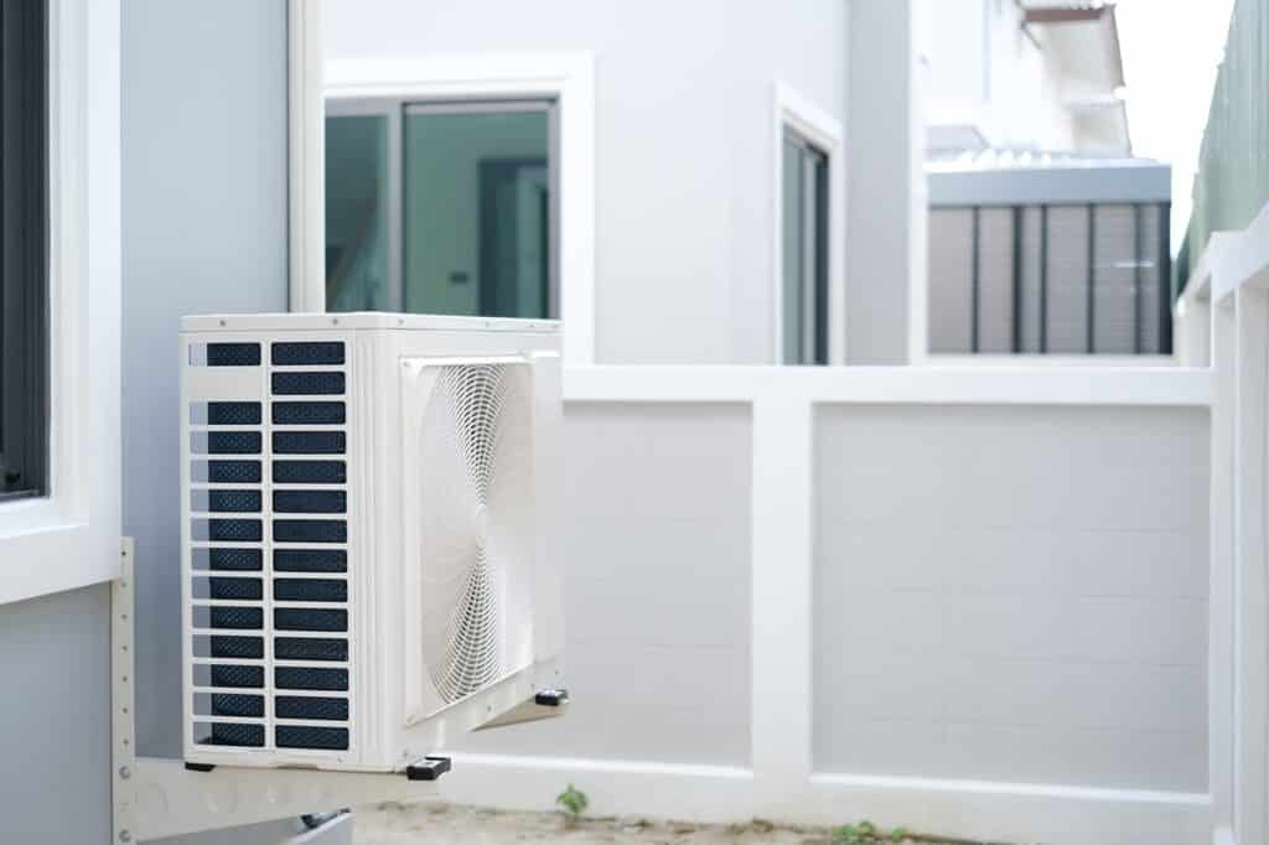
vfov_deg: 27.0
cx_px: 634
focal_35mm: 50
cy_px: 422
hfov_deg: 39.6
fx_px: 1762
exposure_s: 1/1800
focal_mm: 33
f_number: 1.6
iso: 250
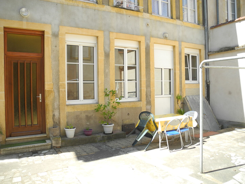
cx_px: 122
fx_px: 198
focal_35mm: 28
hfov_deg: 63.4
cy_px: 92
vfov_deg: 49.7
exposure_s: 1/320
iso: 100
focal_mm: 6
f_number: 2.8
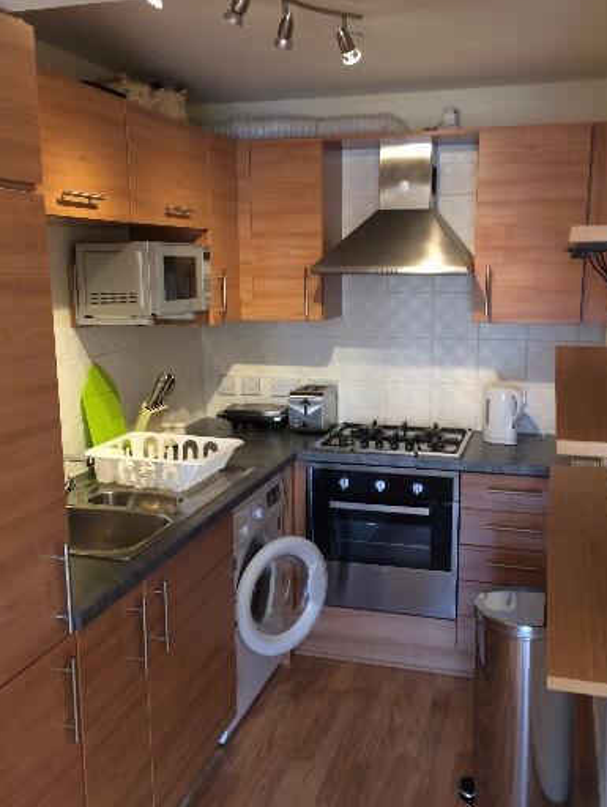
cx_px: 318
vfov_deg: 53.9
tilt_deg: -12.8
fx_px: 794
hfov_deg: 41.8
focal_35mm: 34
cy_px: 422
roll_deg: +0.6
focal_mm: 4.15
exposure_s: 1/33
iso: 64
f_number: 2.2
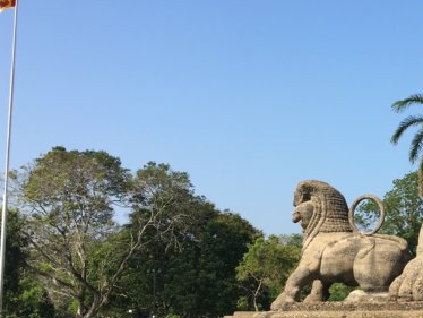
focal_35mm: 62
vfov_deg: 23.4
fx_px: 758
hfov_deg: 29.3
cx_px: 417
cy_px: 238
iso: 25
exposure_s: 1/962
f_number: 2.2
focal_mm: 4.15
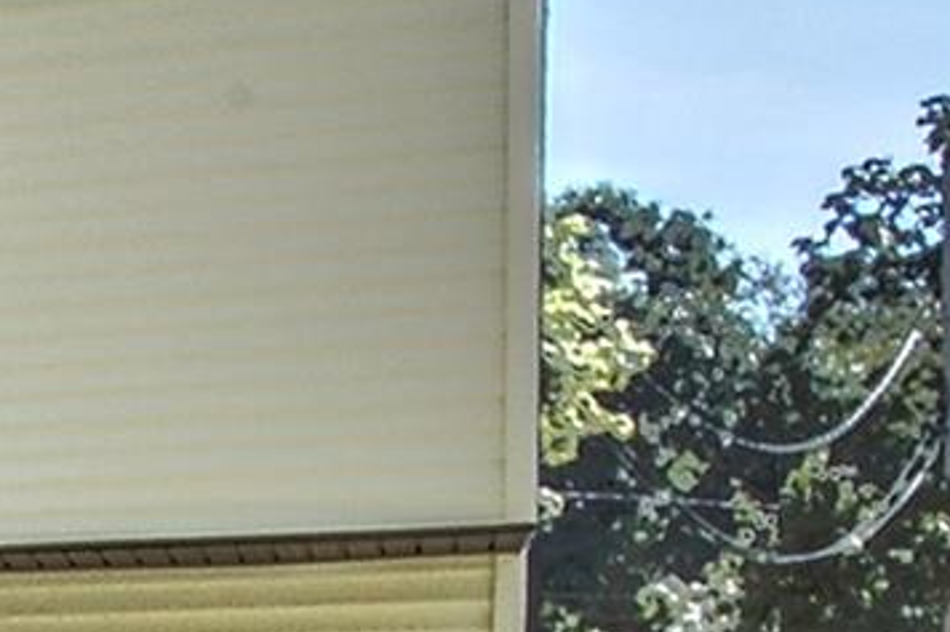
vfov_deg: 13.8
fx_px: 2502
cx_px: -1582
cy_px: 841
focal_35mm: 95
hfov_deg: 13.0
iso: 400
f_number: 22
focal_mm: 11
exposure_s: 1/125
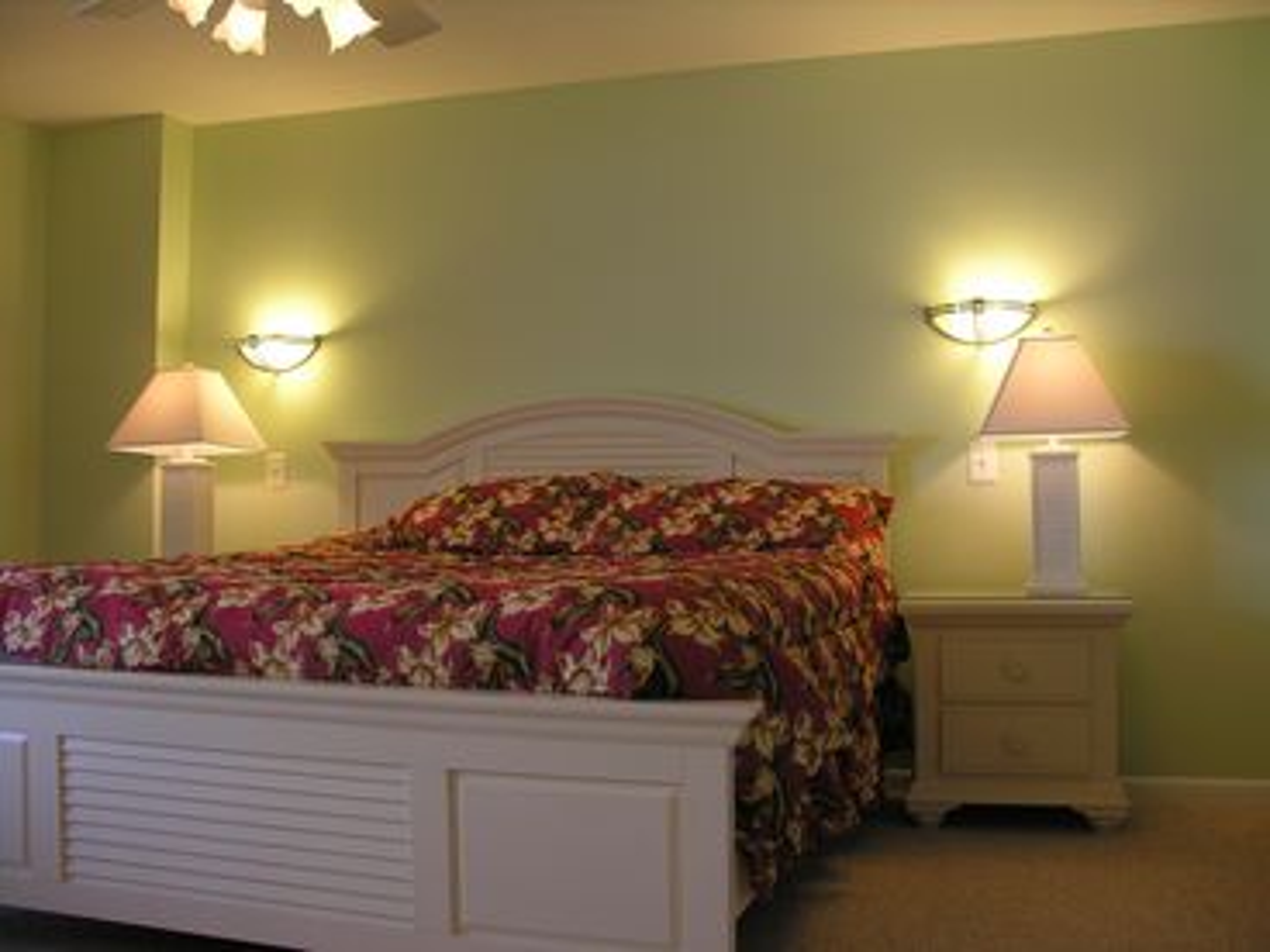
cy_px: 476
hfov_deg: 52.6
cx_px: 635
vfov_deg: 40.7
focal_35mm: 35
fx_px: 1284
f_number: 2.8
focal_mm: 8.9
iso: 50
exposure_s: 1/15.5
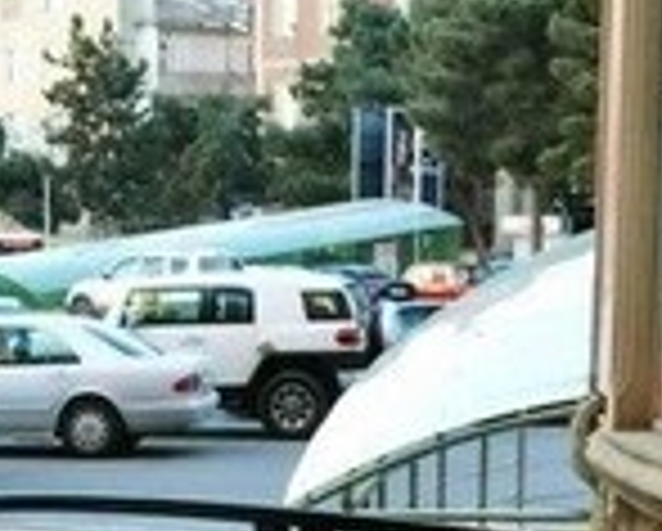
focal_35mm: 139
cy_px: 976
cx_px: 90
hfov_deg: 13.7
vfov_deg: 10.4
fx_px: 2727
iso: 800
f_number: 6.3
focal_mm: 22
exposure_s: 1/160
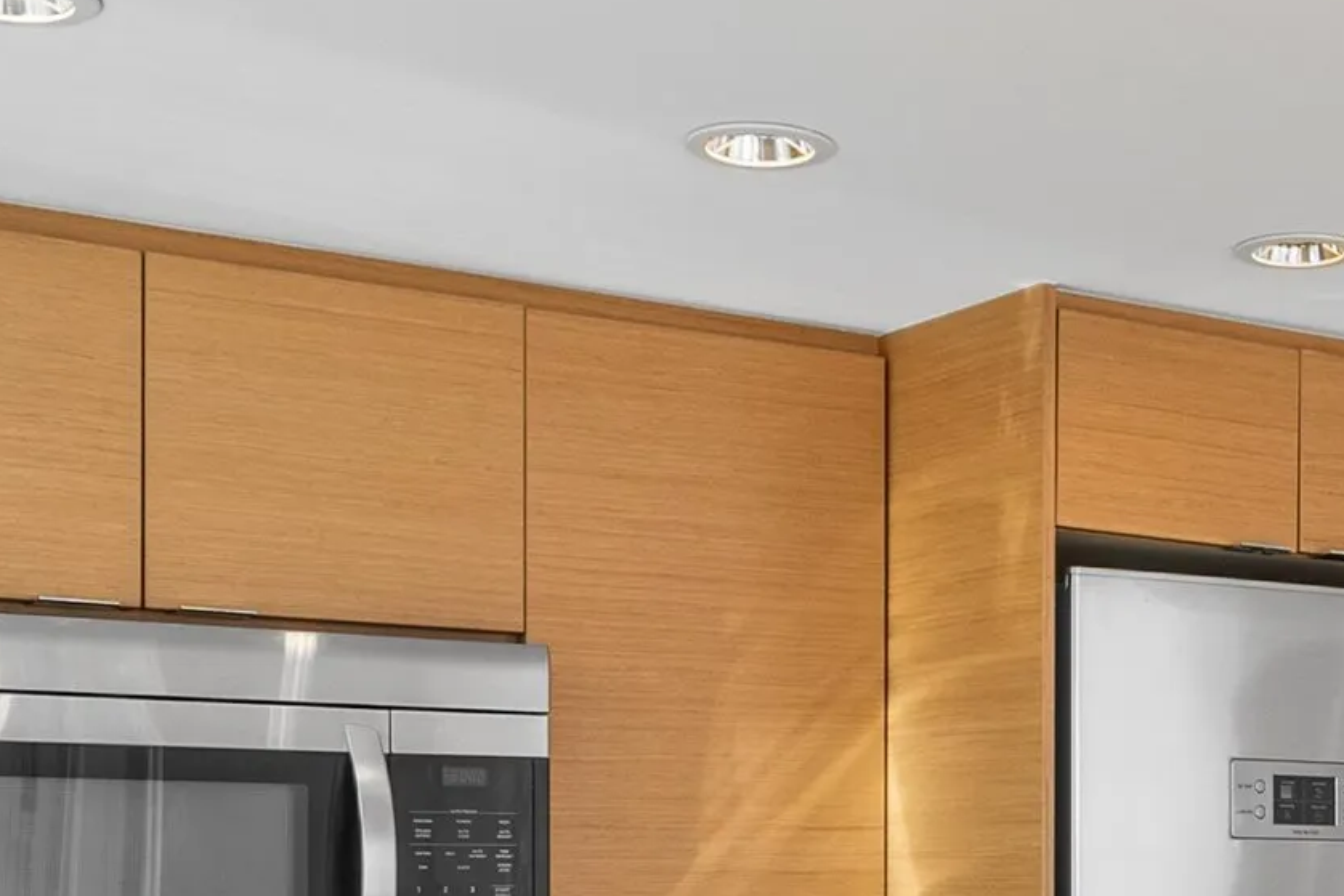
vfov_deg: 19.9
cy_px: 925
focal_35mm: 66
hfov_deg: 29.8
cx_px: 1073
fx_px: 2464
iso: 200
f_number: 7.1
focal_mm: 12
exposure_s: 1/8
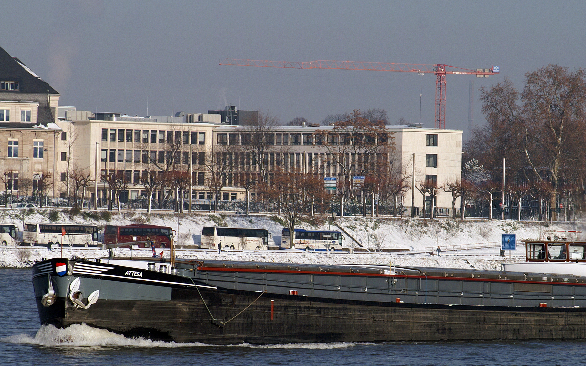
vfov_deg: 3.5
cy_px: 226
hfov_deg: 5.7
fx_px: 5925
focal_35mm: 371
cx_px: 358
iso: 100
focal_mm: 180
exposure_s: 1/300
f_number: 11
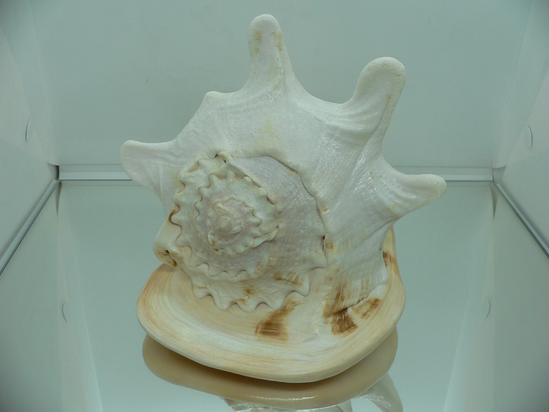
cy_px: 206
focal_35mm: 35
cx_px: 274
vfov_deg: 40.7
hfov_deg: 52.6
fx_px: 555
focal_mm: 4.6
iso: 80
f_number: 2.8
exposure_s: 1/80
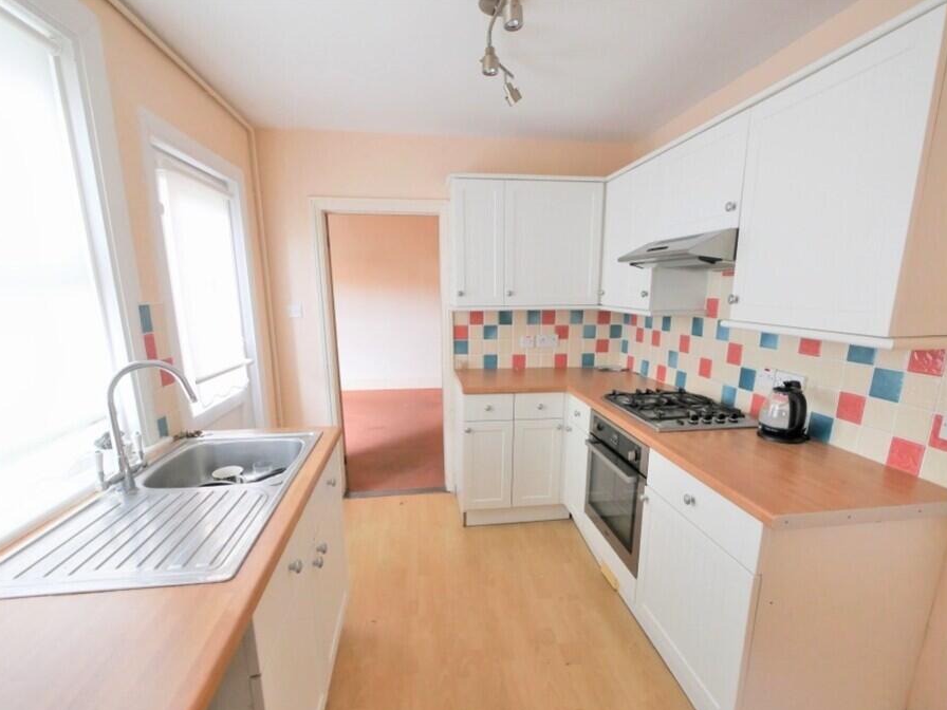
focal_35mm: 16
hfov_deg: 94.5
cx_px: 484
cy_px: 403
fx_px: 438
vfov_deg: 77.7
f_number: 4
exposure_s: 1/60
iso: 1600
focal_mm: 7
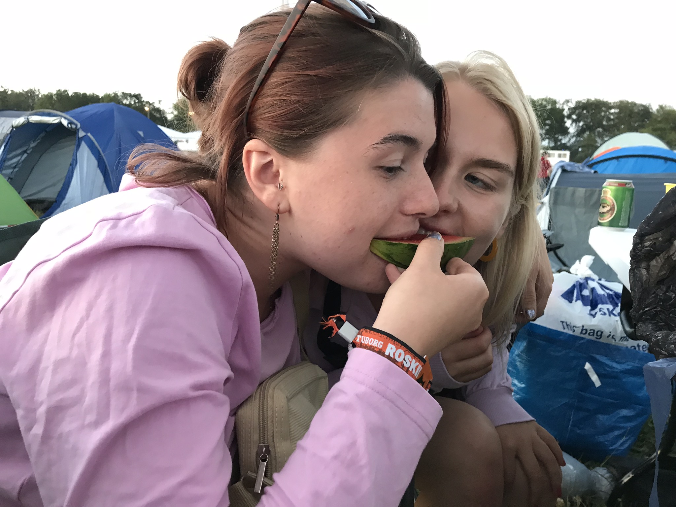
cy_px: 254
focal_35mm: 28
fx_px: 547
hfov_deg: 63.4
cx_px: 338
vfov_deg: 49.7
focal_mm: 3.99
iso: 50
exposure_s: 1/17
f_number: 1.8
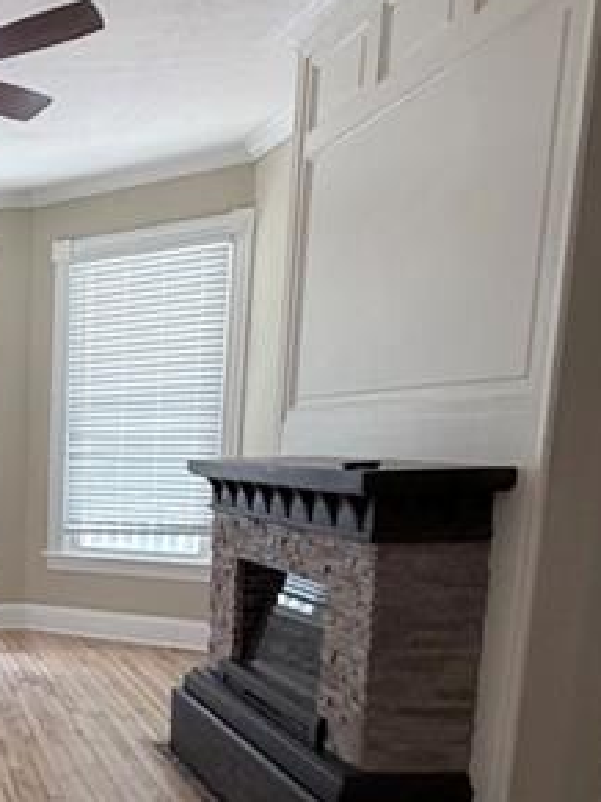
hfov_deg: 30.7
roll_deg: +1.7
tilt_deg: -9.1
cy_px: 587
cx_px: -174
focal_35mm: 37
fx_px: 857
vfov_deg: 48.5
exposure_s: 1/91
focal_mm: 2.22
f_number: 2.2
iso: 320
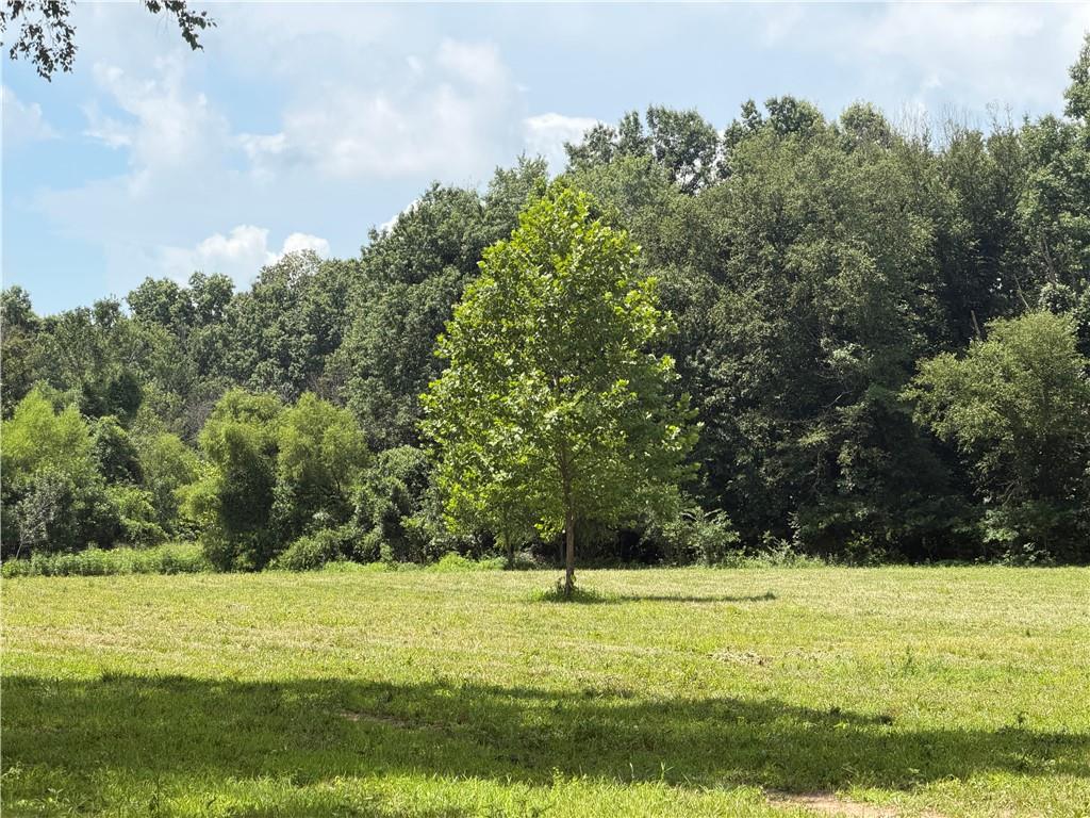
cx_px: 545
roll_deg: +1.0
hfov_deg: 19.6
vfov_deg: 14.8
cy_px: 409
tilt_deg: +1.7
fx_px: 3149
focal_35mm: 100
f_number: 2.8
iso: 40
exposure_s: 1/638
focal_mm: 16.89
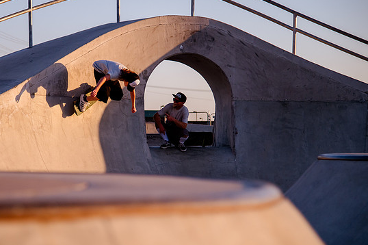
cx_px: 136
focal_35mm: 120
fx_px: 1226
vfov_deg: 11.4
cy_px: 125
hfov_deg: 17.0
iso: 1000
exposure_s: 1/3200
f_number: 4
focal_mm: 85
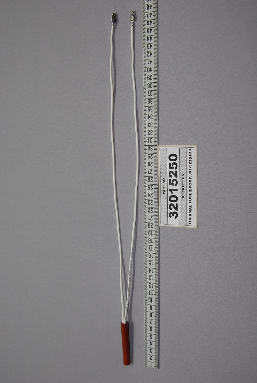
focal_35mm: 42
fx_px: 448
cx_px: 128
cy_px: 192
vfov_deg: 46.3
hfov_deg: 32.0
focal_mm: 28
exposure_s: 1/80
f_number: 3.5
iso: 200
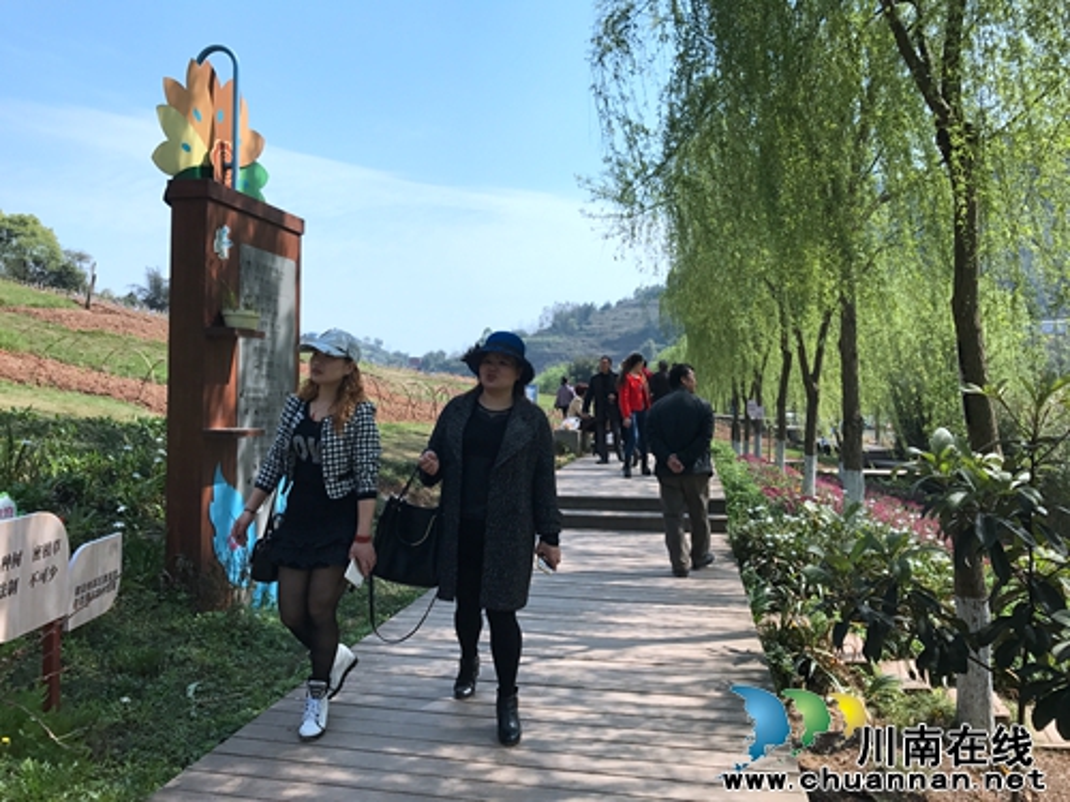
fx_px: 865
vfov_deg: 49.7
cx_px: 535
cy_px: 401
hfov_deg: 63.4
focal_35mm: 28
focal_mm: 3.99
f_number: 1.8
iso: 20
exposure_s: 1/1742
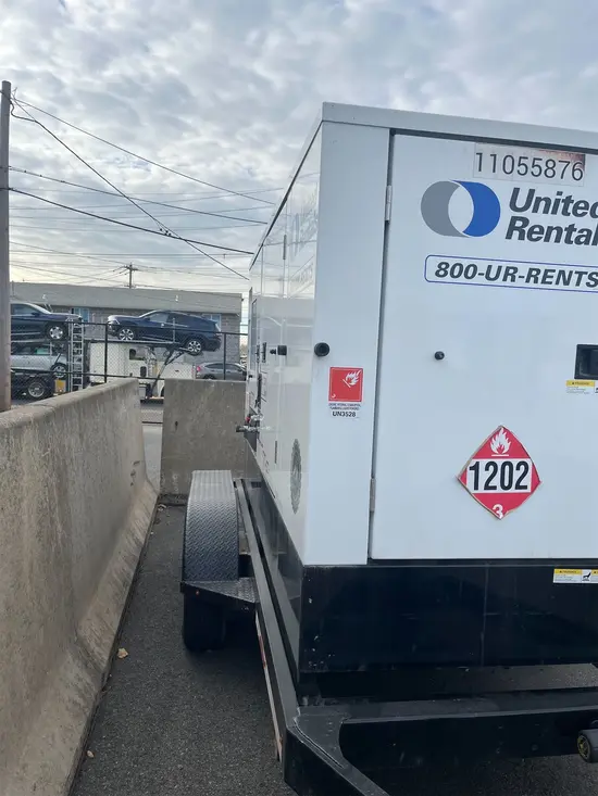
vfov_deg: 67.3
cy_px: 398
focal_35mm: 26
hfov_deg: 53.1
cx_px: 299
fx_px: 599
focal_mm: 5.1
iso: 50
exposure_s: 1/2062
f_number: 1.6
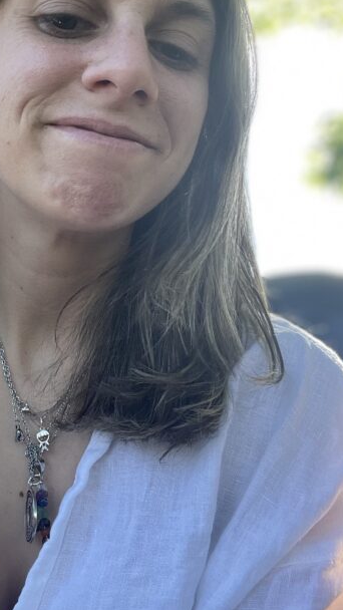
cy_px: 221
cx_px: 92
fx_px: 695
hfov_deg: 27.4
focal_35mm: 43
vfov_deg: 46.8
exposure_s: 1/121
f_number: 2.2
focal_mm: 2.71
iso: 40
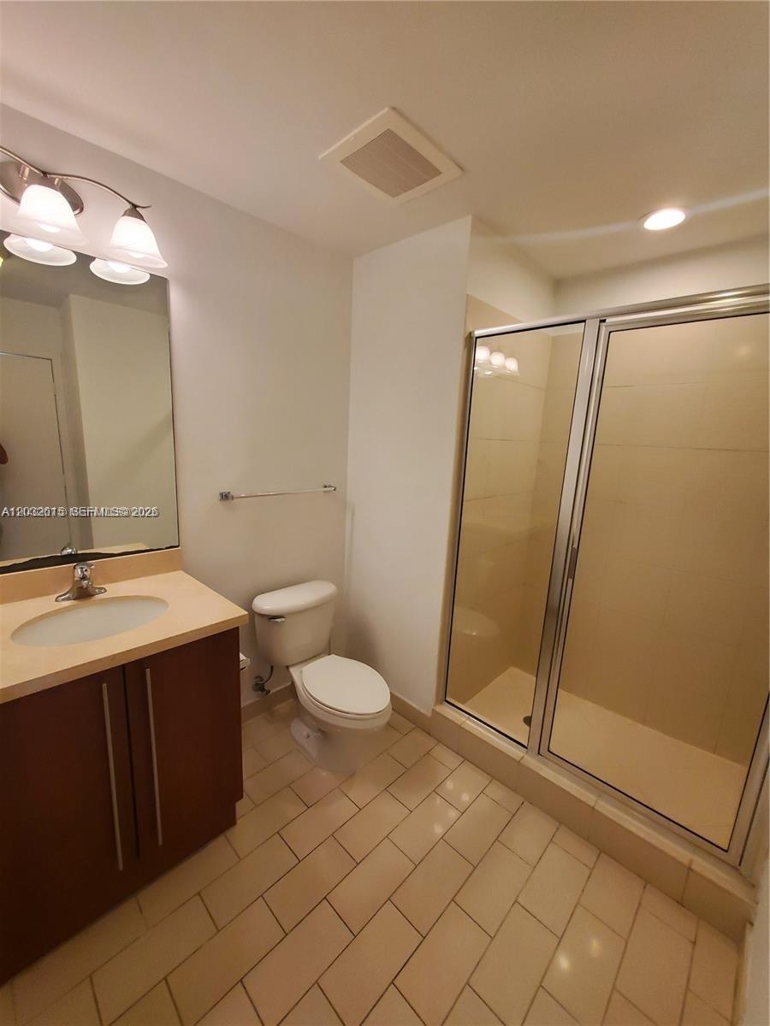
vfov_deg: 106.2
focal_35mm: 13
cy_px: 513
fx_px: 386
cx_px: 385
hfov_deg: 89.9
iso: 200
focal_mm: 1.8
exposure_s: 1/60
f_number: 2.2
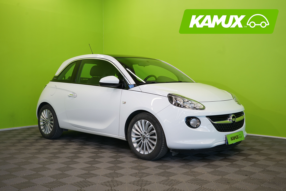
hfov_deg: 49.6
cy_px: 96
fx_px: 310
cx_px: 143
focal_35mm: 39
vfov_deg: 34.2
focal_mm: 39
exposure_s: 1/40
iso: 400
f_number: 6.3
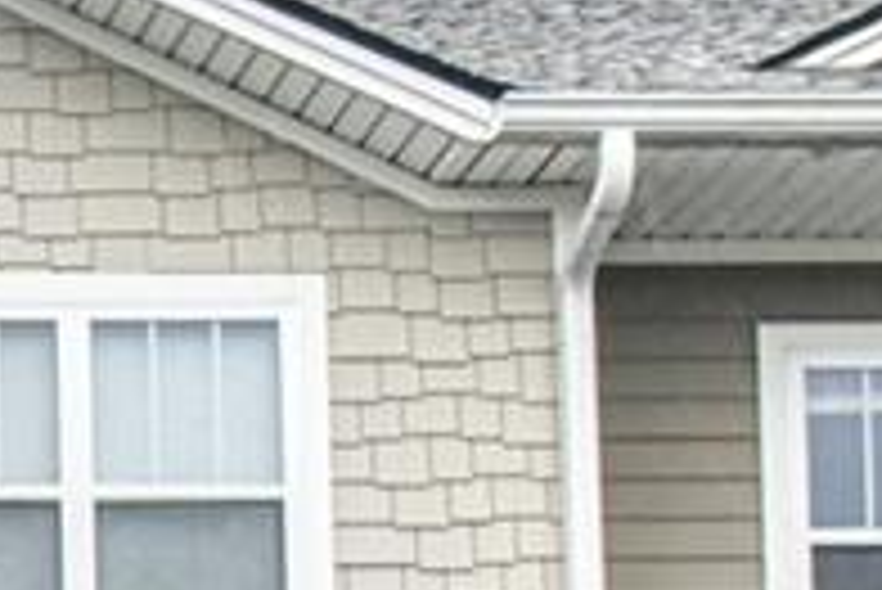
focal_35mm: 167
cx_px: -824
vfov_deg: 7.9
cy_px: 1128
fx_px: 4094
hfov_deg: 11.2
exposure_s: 1/125
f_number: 11
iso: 4000
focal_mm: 32
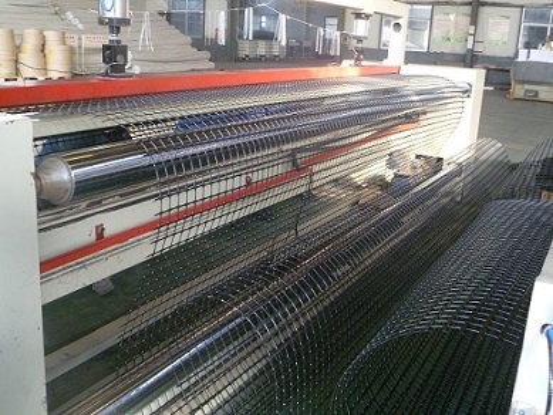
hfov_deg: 51.3
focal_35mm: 36
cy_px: 208
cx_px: 276
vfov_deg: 39.7
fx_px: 575
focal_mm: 6.5
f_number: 3.6
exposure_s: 1/30
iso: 400
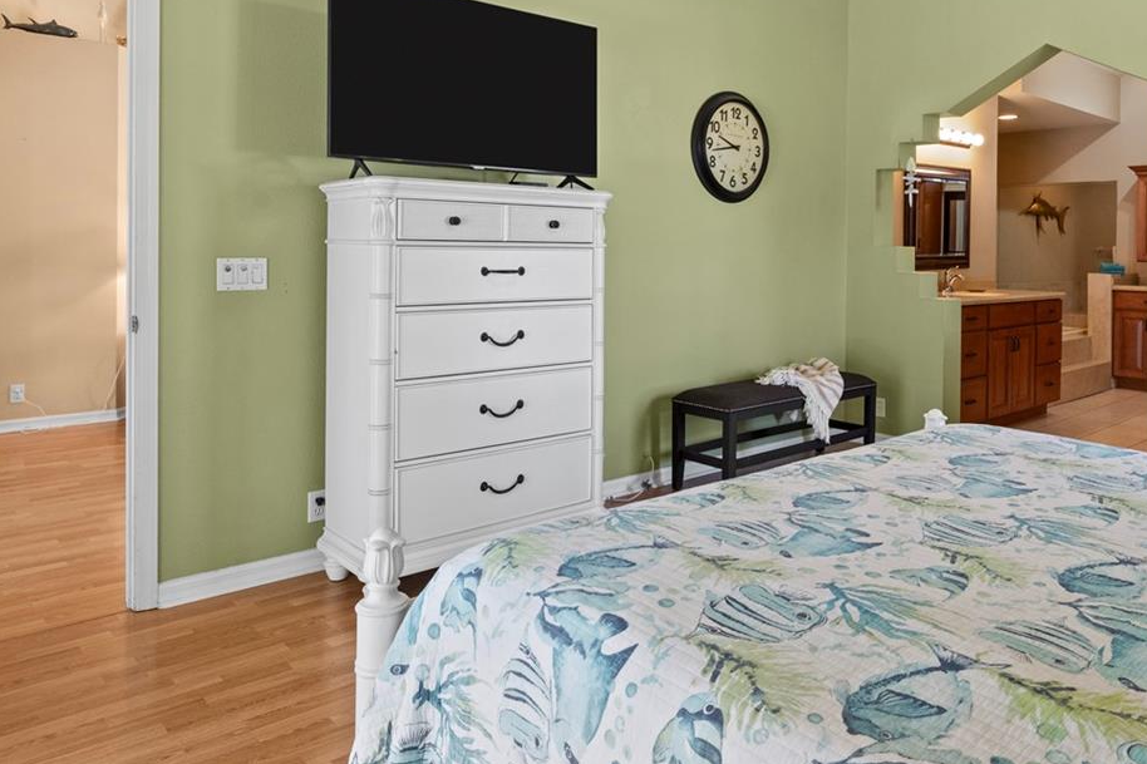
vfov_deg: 45.7
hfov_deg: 64.8
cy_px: 252
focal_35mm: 28
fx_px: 892
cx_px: 699
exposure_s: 1/30
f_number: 9
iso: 3200
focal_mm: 16
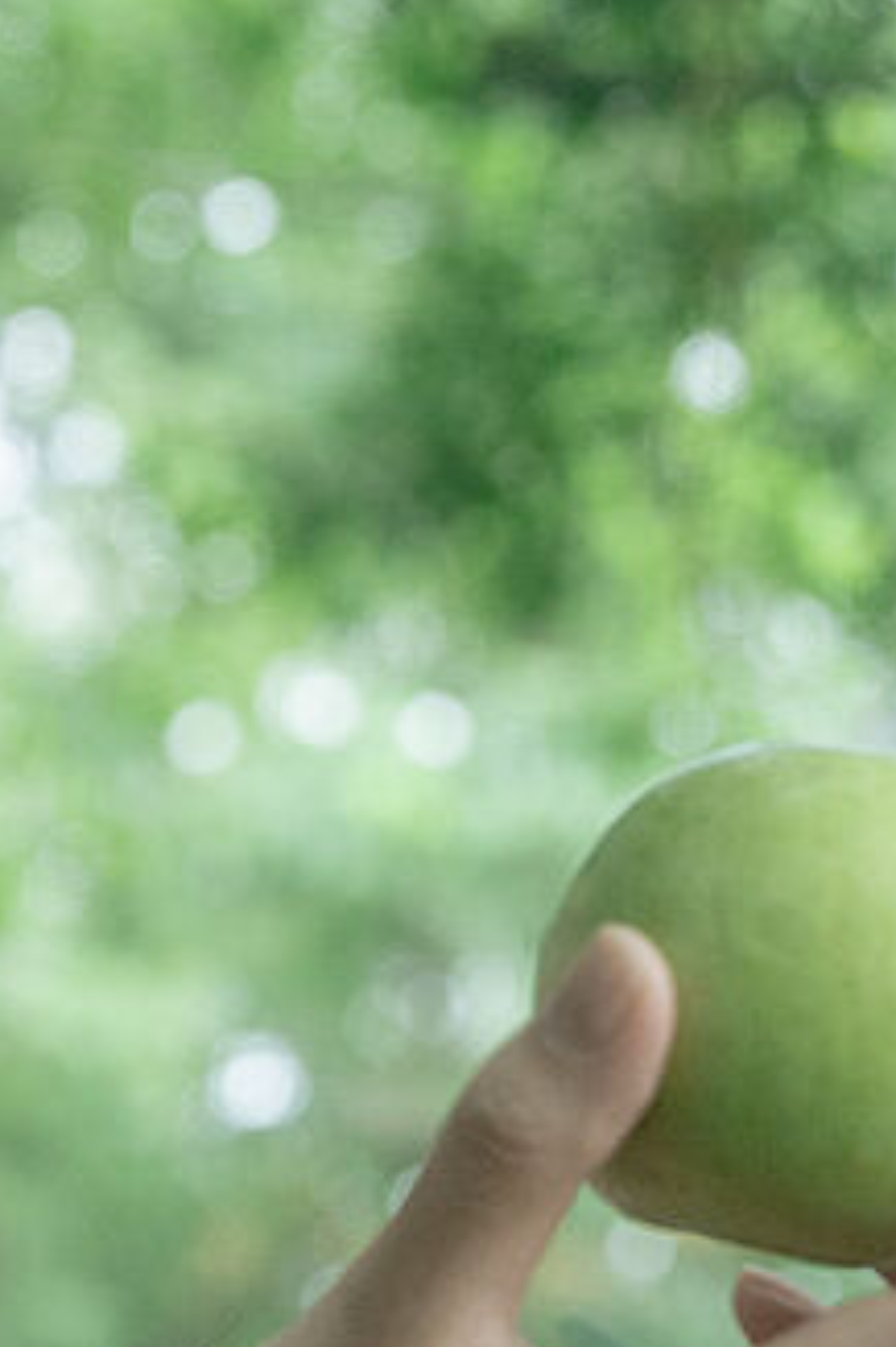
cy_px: 992
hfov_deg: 4.9
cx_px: -281
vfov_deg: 7.5
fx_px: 10314
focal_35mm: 276
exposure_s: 1/250
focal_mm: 50
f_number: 4
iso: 400
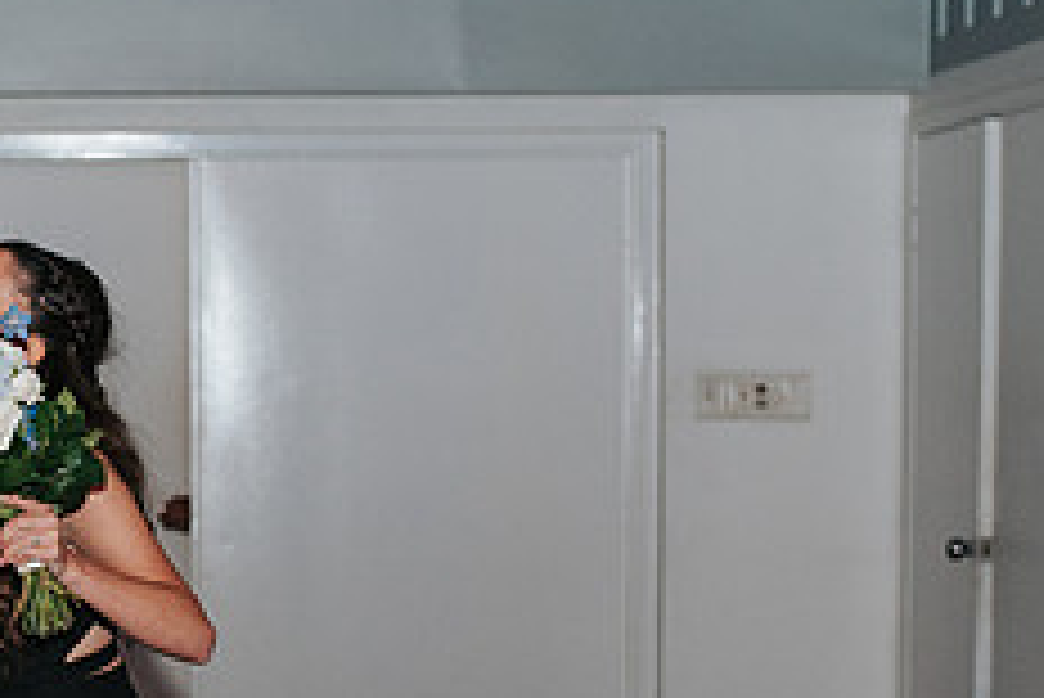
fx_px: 3308
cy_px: 524
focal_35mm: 114
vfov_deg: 12.0
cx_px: -53
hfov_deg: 17.4
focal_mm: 35
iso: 1000
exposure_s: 1/200
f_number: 2.8
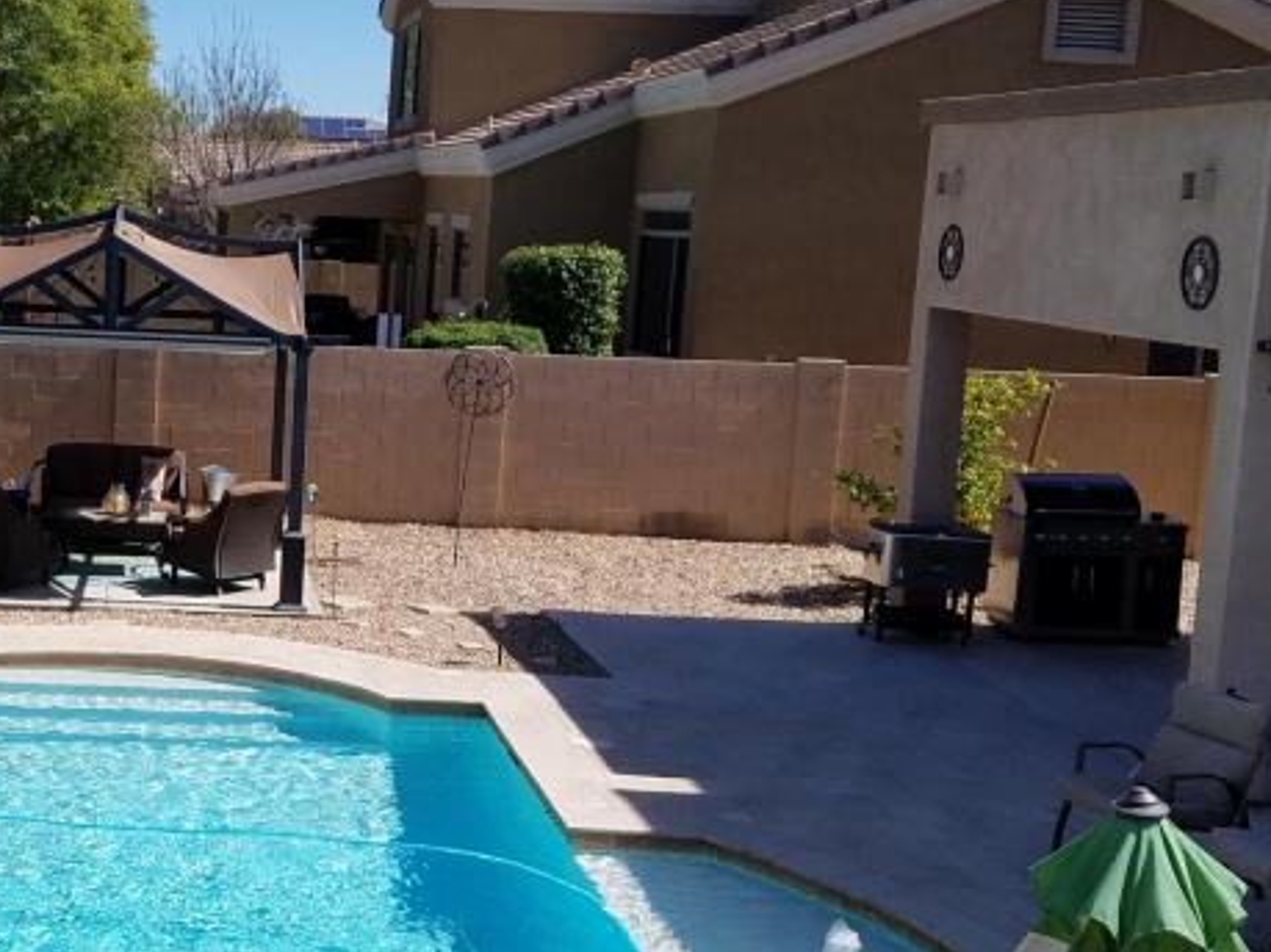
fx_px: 2129
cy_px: 423
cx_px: 186
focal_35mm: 58
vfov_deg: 25.2
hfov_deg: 32.0
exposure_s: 1/3040
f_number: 1.7
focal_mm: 4.2
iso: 50
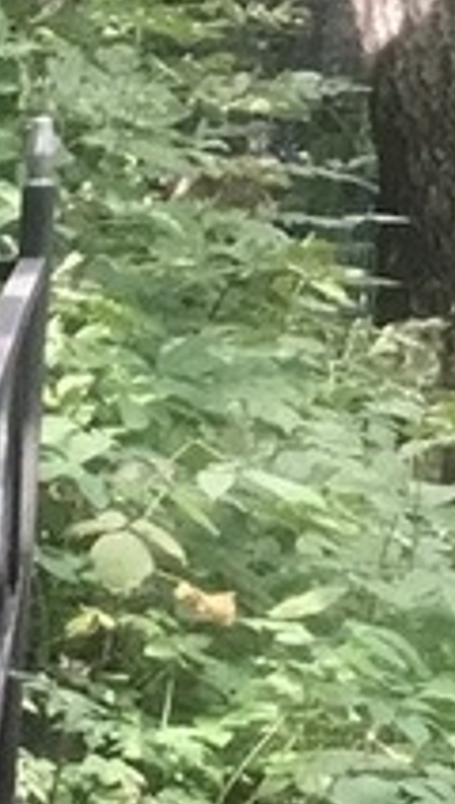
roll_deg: +5.1
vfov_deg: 14.5
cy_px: 637
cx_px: -1399
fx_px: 3138
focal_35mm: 147
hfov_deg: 6.5
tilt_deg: -11.6
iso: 32
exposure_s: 1/33
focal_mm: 3.99
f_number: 1.8
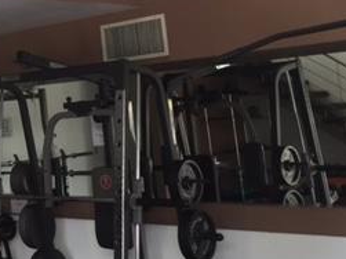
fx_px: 739
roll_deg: +2.5
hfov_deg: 23.6
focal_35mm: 74
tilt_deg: +4.5
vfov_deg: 19.7
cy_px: 55
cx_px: -87
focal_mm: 4.15
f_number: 2.2
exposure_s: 1/40
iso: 32
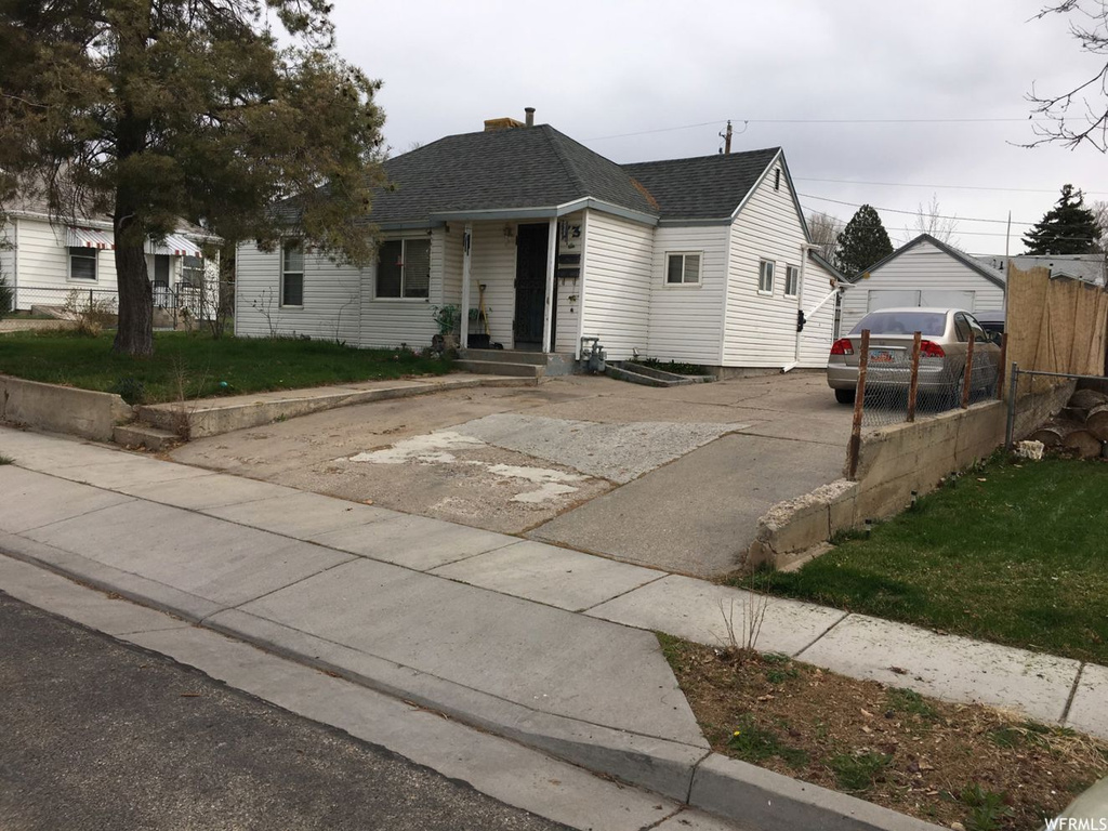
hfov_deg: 61.7
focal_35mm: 29
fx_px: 928
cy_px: 416
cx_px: 554
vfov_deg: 48.2
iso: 25
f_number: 2.2
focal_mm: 4.15
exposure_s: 1/1748
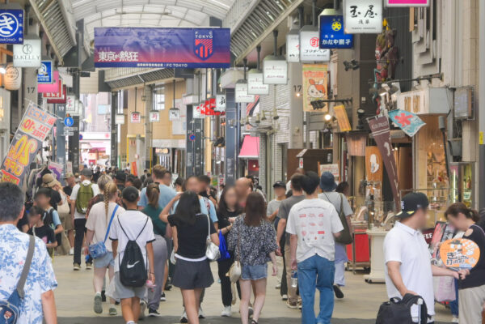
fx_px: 1724
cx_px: 149
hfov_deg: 16.0
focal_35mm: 128
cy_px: 95
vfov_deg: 10.7
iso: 180
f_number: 6.3
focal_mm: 50
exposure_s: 1/80
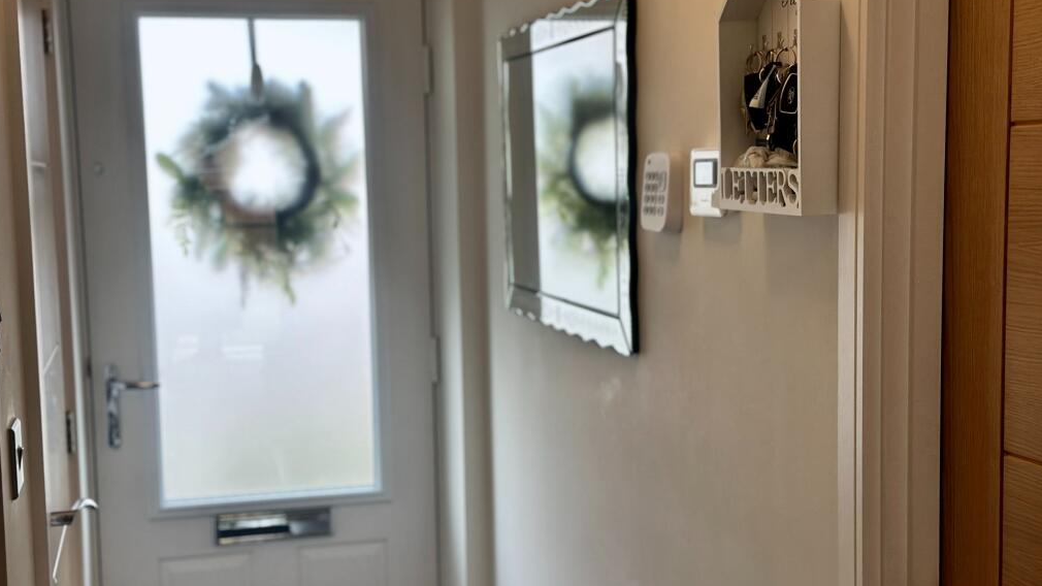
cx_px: 523
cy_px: 332
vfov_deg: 22.6
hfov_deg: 39.2
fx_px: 1464
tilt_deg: -5.8
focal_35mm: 53
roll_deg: +1.5
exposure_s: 1/162
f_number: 1.78
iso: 125
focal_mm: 6.86
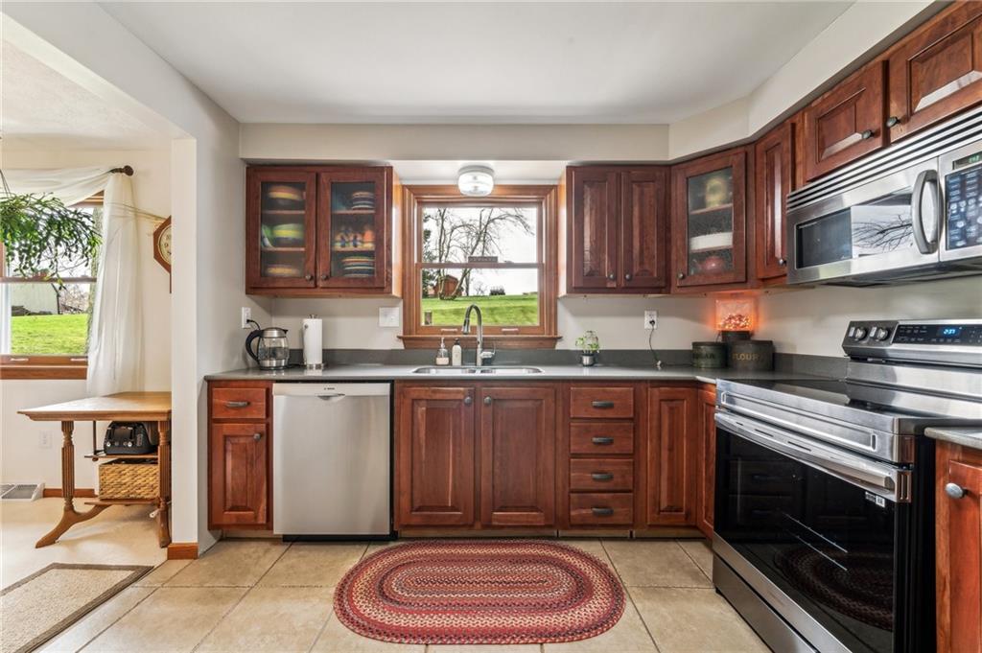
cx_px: 491
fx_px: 354
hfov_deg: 108.4
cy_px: 326
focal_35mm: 13
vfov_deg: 85.3
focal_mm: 13
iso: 50
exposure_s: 1/1.25
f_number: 11
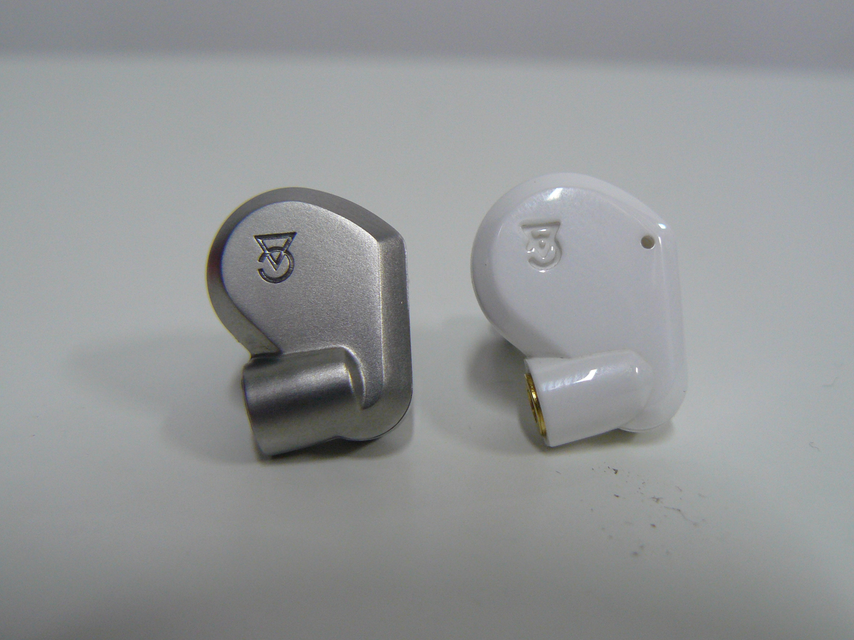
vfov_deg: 36.8
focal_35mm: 39
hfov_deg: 47.9
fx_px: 962
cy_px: 305
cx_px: 446
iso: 160
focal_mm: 6
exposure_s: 1/30
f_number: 2.8
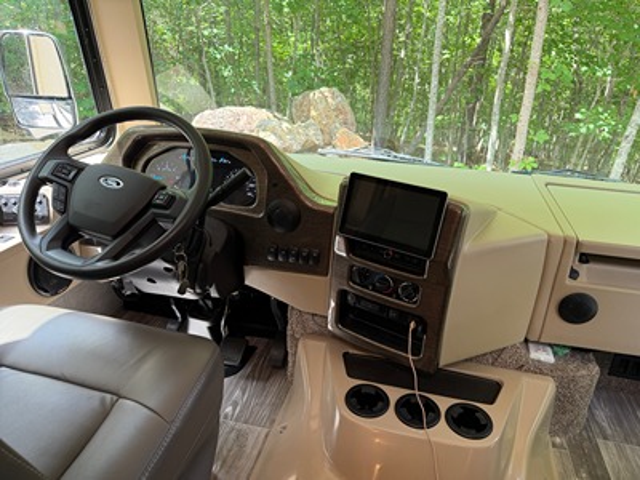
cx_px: 320
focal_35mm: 24
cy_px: 240
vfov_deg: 56.8
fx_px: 444
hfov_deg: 71.6
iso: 100
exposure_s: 1/121
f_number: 1.78
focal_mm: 6.76
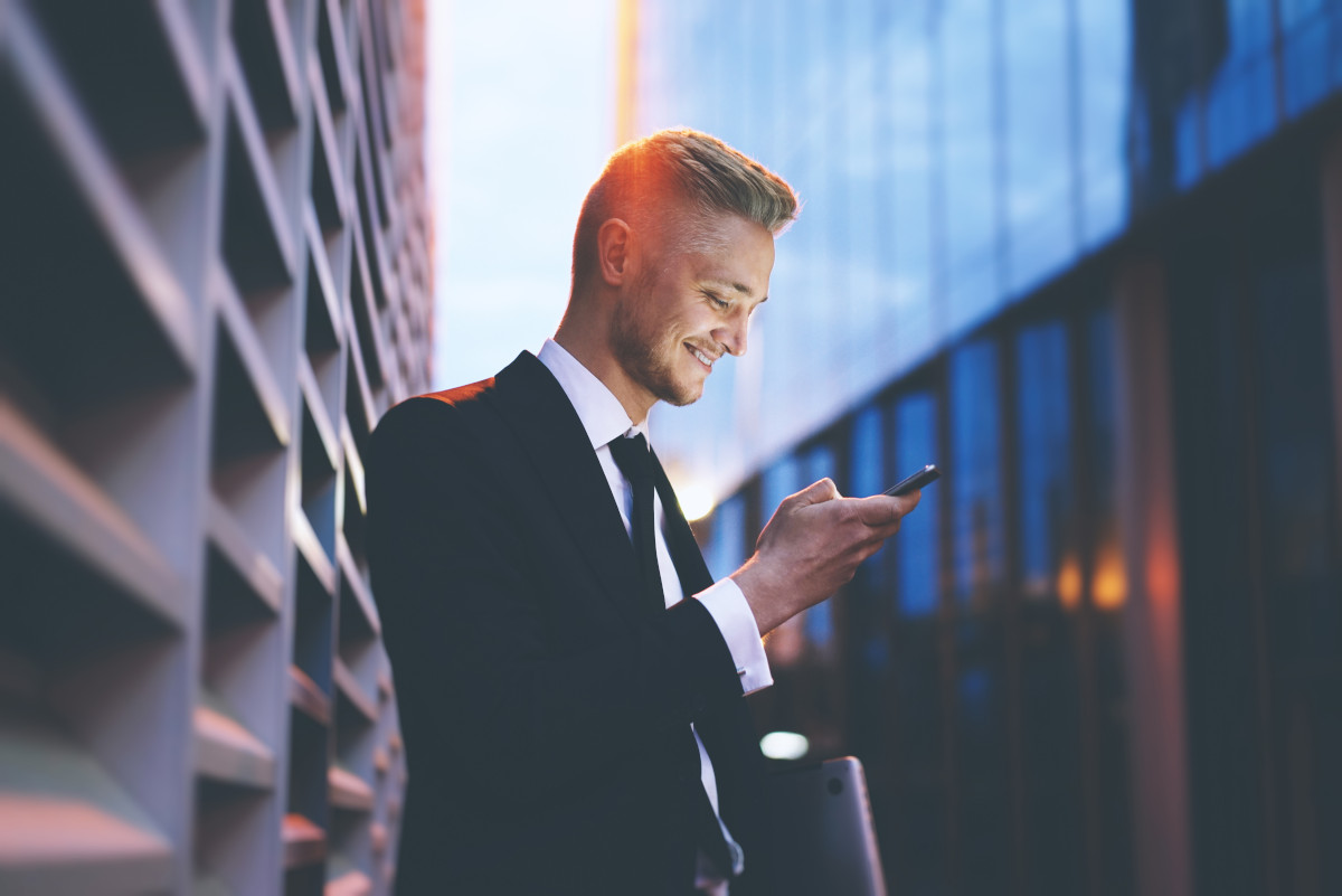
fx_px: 2051
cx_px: 671
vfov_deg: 24.6
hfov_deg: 36.2
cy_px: 448
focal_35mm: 55
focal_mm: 55
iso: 400
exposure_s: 1/60
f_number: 1.8
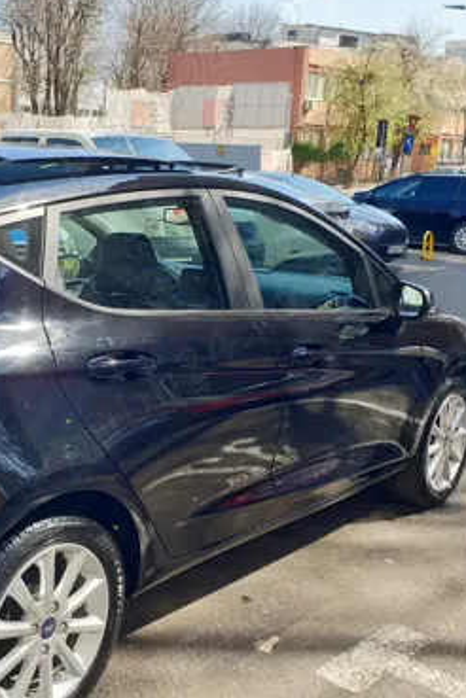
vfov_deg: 44.4
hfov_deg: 29.2
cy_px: 399
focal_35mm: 44
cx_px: 44
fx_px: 854
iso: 50
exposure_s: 1/248
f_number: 2.4
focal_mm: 4.3
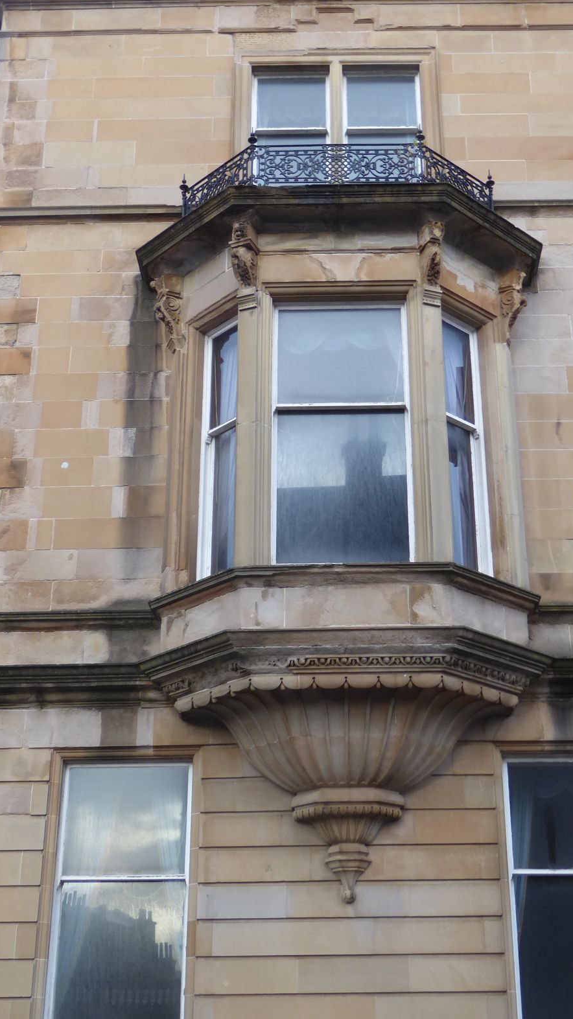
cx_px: 345
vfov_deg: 40.6
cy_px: 506
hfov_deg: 23.5
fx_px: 1378
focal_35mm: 51
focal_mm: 7.8
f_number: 3.9
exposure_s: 1/60
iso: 200
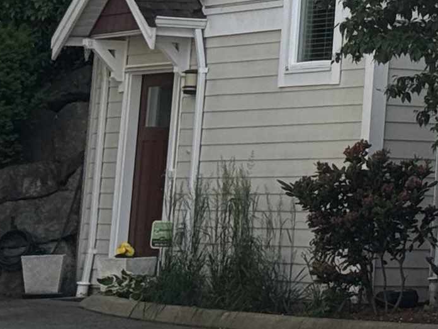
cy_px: -253
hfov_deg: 8.9
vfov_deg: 6.8
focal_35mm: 212
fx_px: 2682
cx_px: 816
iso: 64
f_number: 1.78
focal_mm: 6.76
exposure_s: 1/1984
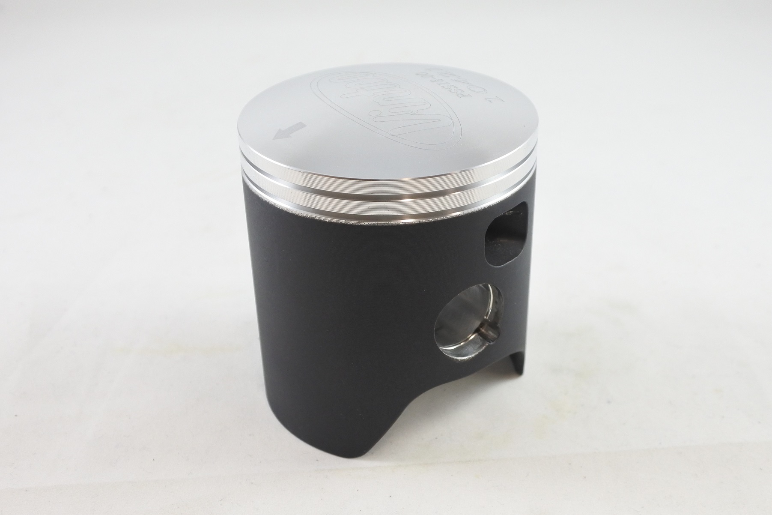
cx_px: 386
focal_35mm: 33
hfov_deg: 57.2
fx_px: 708
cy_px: 258
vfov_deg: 40.0
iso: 500
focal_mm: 12.3
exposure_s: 1/125
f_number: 3.8
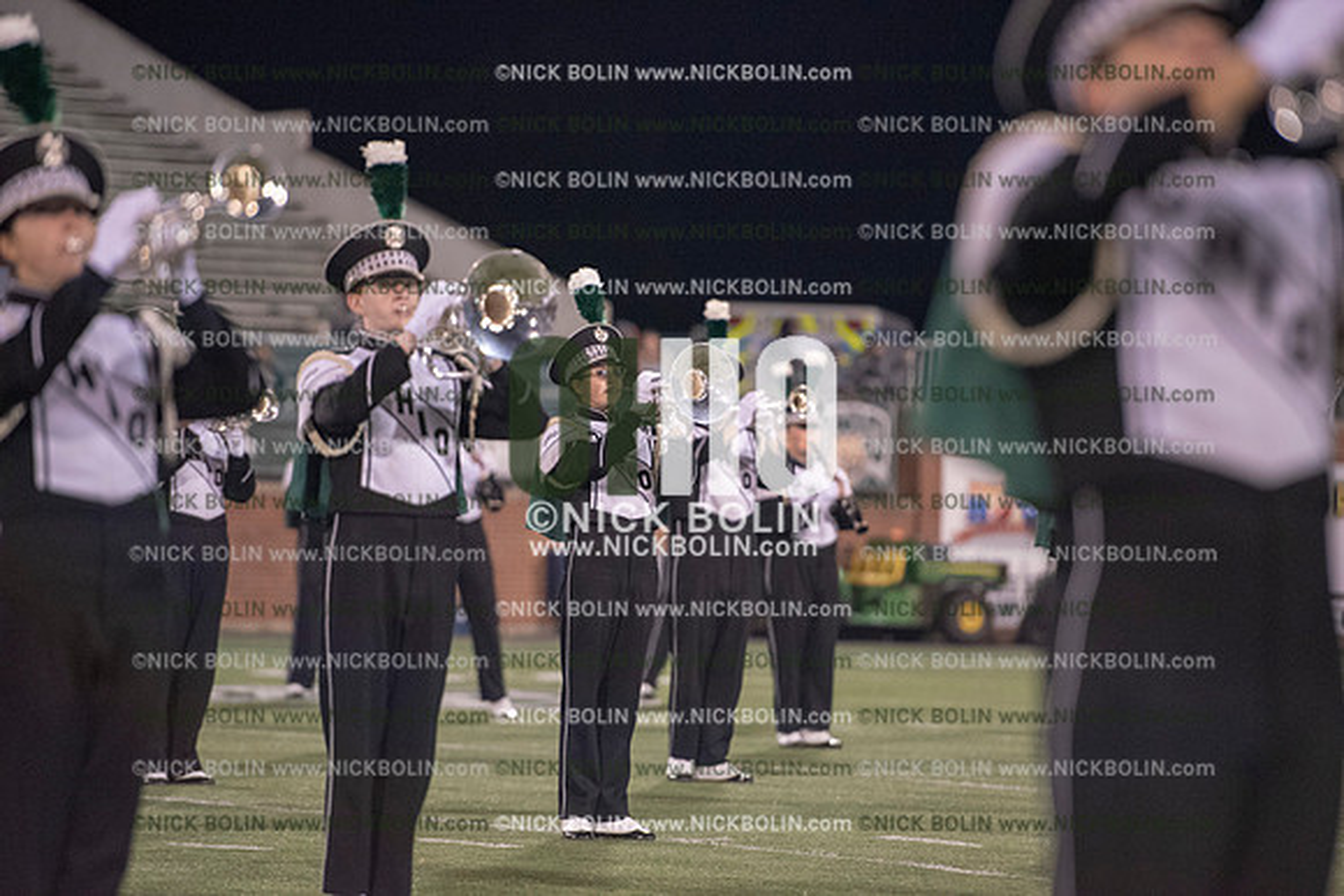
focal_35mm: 200
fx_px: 7468
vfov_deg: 6.9
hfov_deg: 10.3
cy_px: 448
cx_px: 672
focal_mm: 200
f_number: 3.2
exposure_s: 1/1250
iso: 5000
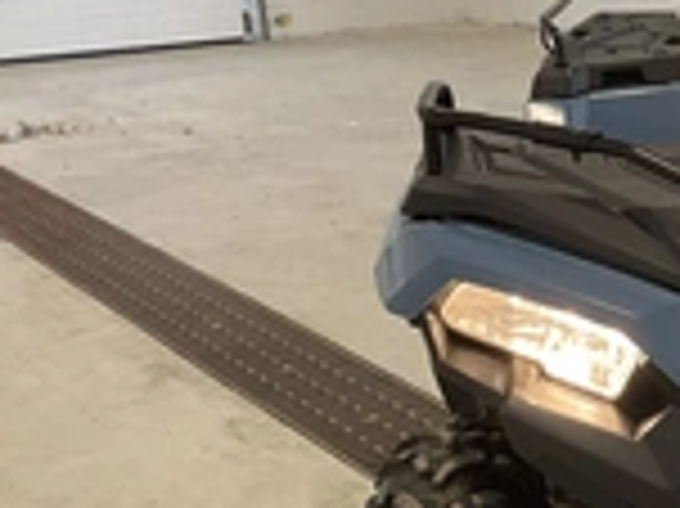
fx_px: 1511
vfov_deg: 18.8
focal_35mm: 77
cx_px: 815
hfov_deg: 23.2
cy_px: 450
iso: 64
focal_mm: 3
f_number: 1.8
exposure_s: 1/113
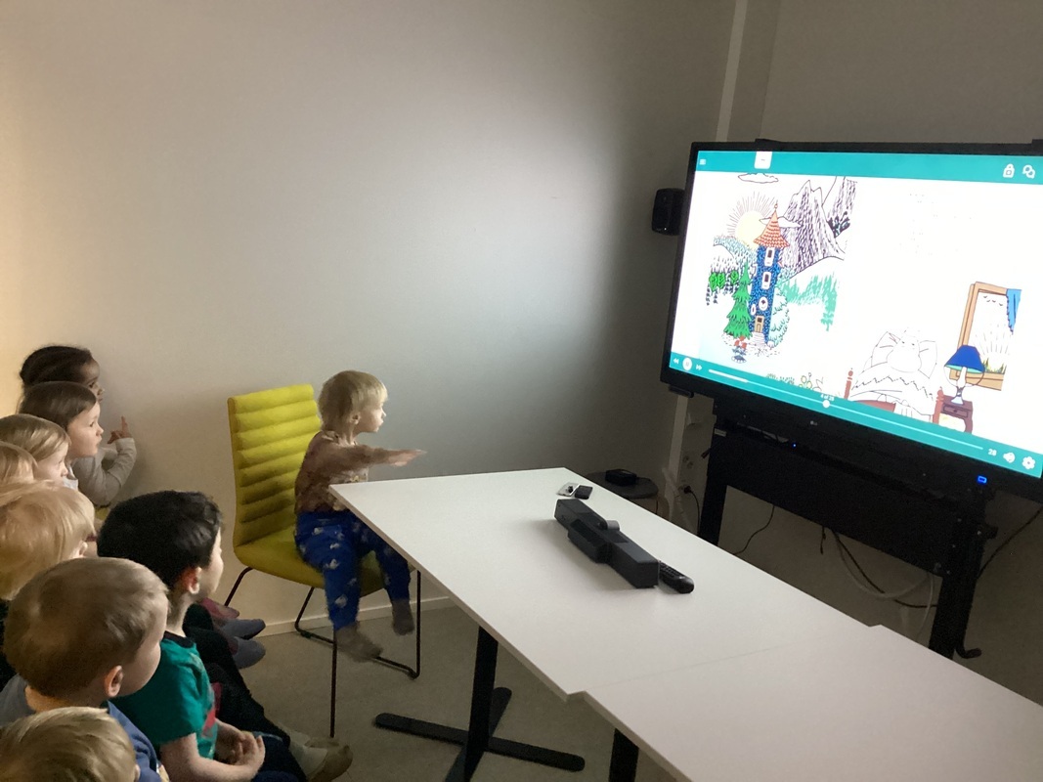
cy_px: 391
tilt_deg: -11.8
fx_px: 934
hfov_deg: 58.4
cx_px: 522
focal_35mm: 31
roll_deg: -5.9
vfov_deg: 45.4
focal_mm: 3.3
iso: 500
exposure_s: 1/25
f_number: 2.4
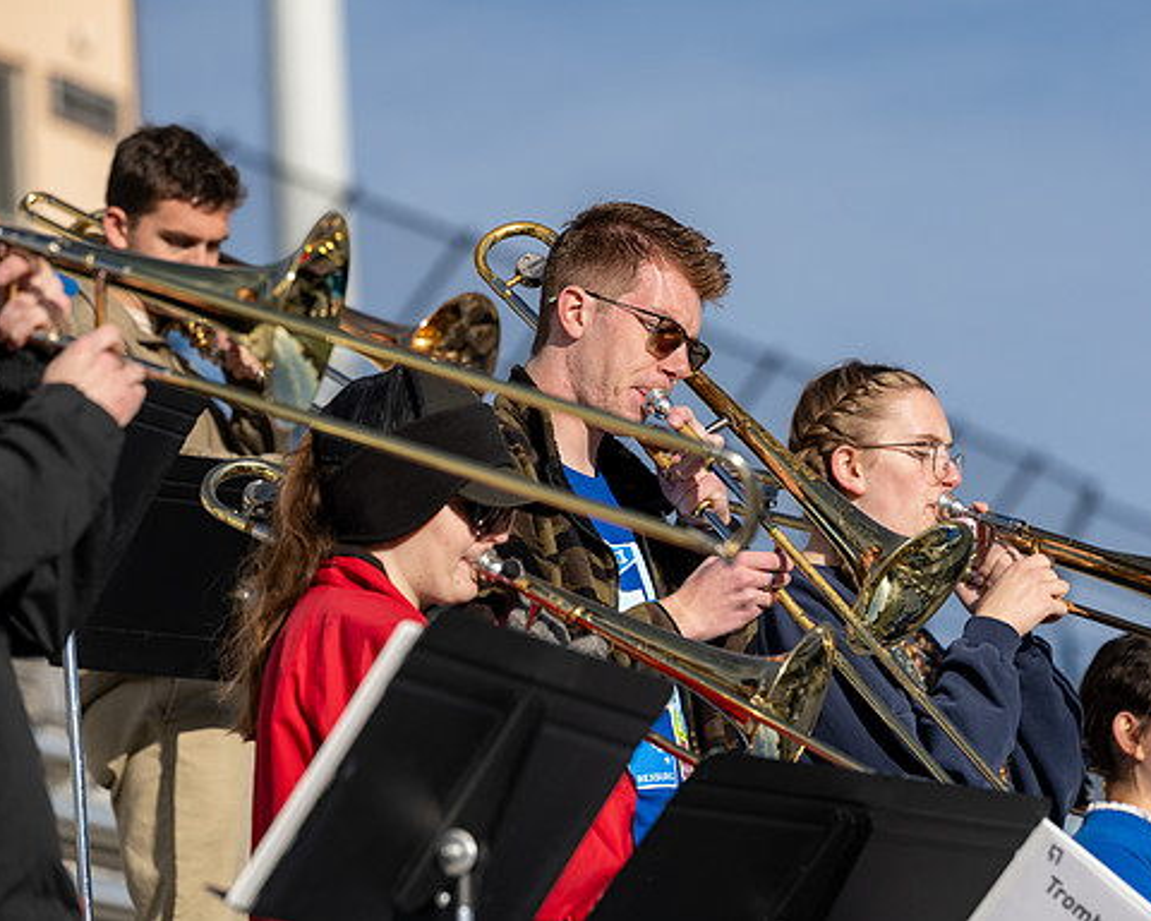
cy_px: 429
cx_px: 692
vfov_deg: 8.1
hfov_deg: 10.1
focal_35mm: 191
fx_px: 6506
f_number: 4
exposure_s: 1/2500
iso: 100
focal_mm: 150
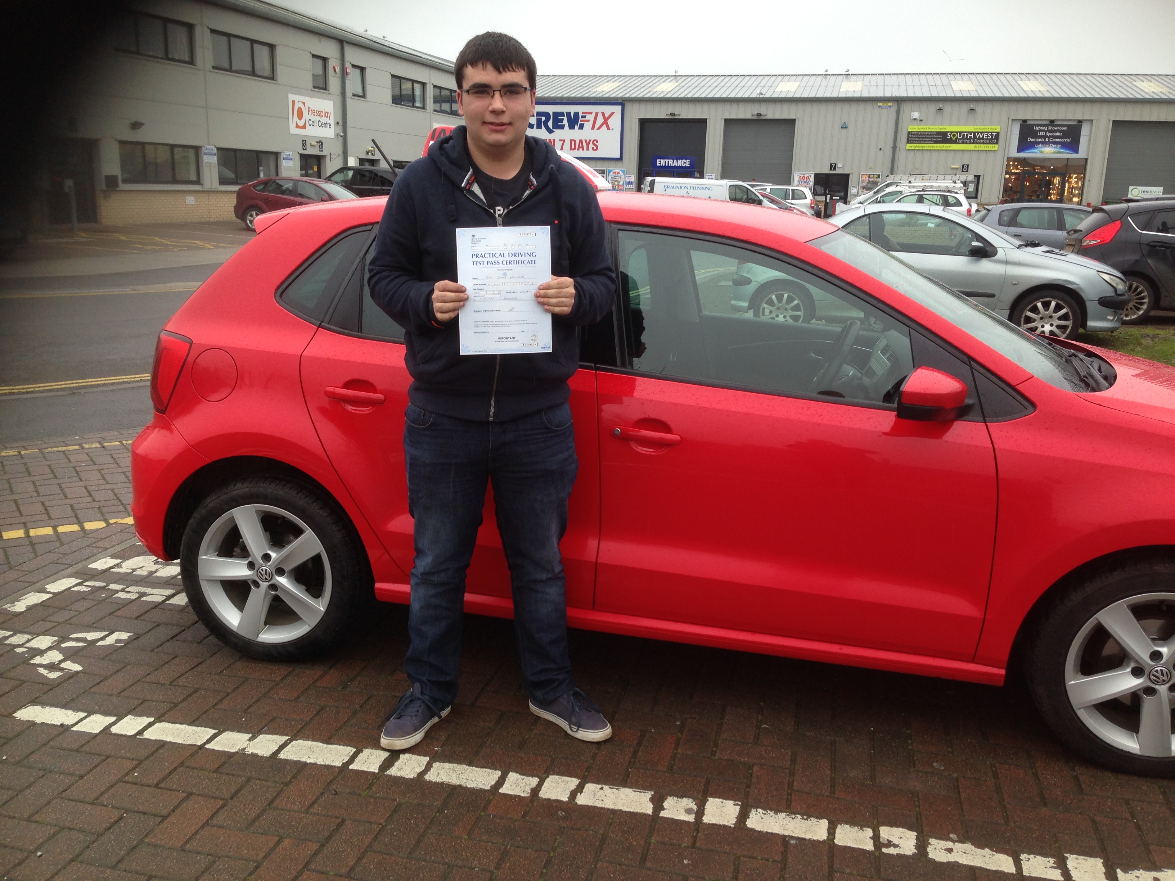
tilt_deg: -13.0
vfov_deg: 42.9
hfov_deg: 55.4
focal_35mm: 33
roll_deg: -1.9
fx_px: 1120
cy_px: 440
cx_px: 588
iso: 50
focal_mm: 4.12
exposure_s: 1/274
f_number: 2.4
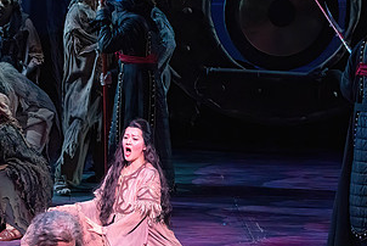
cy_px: 139
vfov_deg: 3.6
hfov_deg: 5.4
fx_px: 3918
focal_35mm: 384
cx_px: 156
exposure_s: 1/320
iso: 20000
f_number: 8
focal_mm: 200
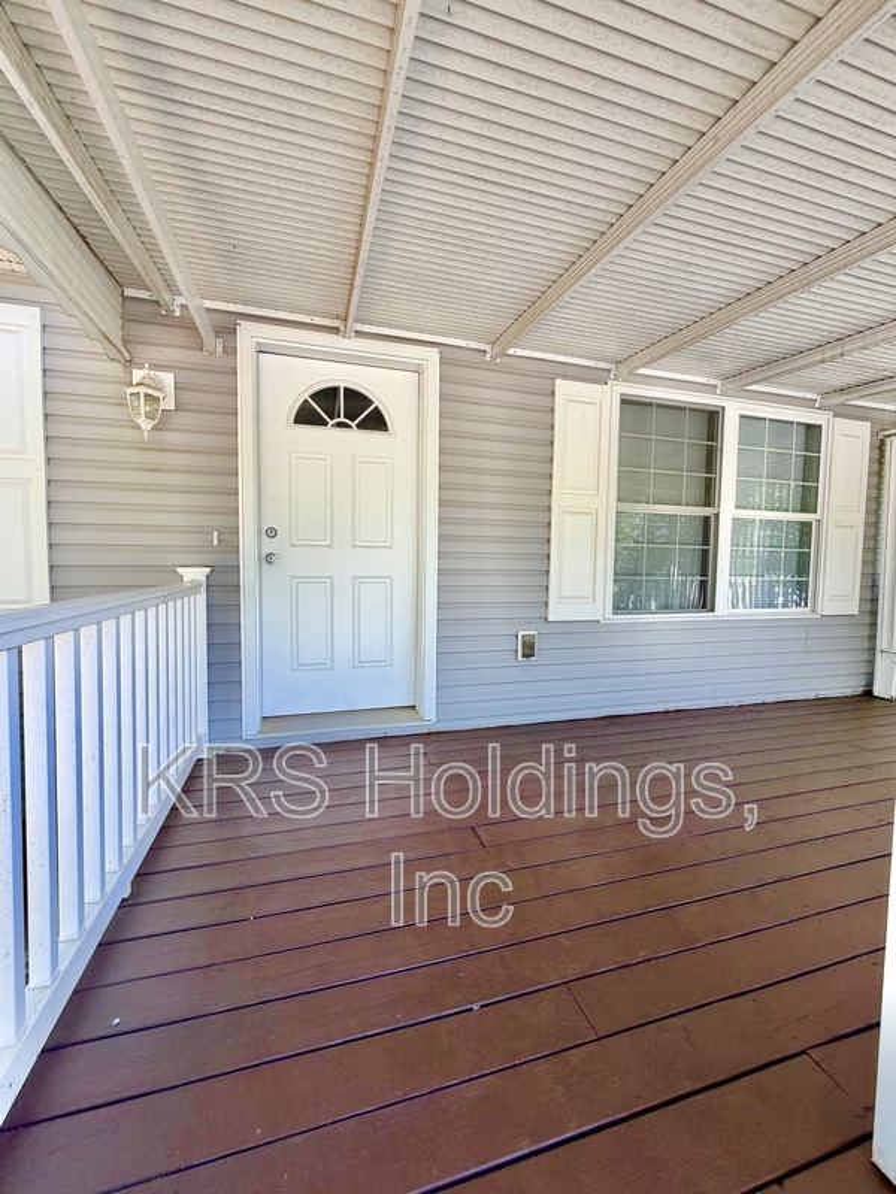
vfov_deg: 102.1
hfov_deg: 85.7
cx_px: 448
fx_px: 483
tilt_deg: -3.3
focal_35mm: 14
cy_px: 597
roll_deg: -0.6
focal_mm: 2.22
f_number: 2.2
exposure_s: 1/196
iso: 64
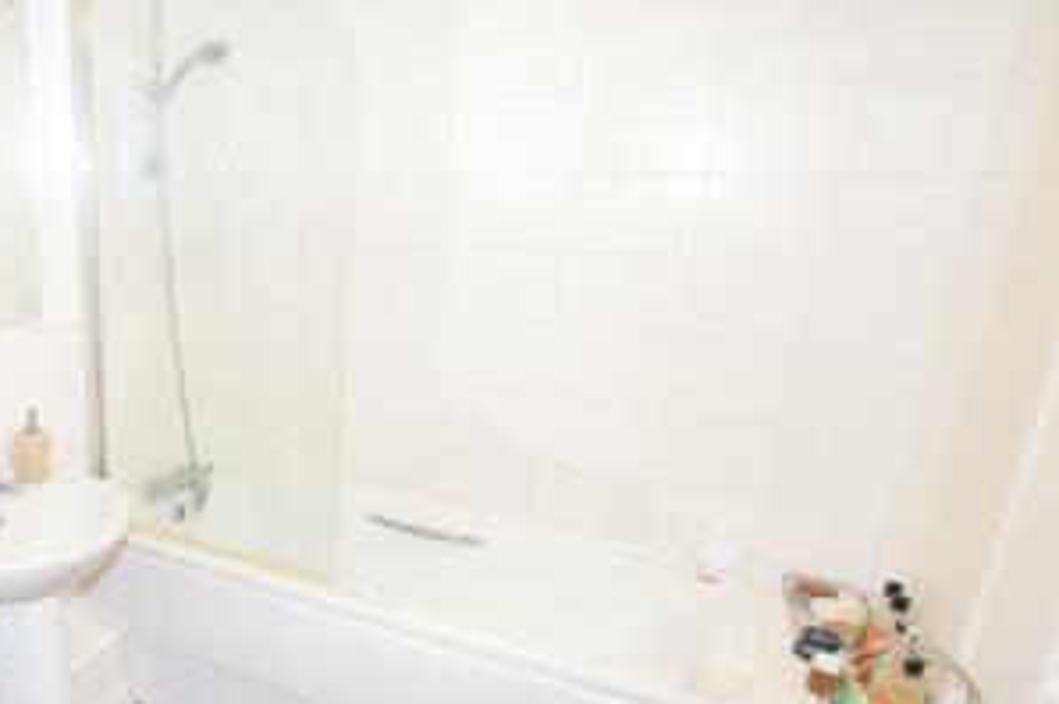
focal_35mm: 24
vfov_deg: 52.7
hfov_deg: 67.9
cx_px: 235
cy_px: 421
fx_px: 705
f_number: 4
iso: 800
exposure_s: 1/60
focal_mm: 10
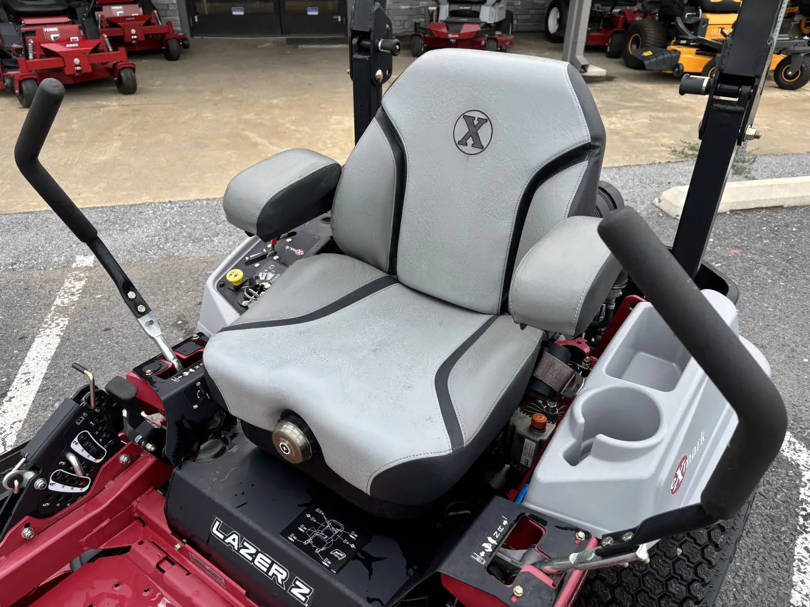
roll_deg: +0.5
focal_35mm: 26
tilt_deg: -28.6
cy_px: 304
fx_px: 608
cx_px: 405
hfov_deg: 67.3
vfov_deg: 53.1
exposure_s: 1/1092
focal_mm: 5.96
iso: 50
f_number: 1.6
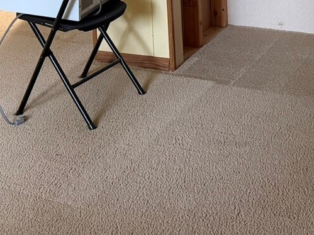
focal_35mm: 77
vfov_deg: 17.1
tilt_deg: -6.3
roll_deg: +3.1
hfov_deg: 25.3
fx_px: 698
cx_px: 198
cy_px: -126
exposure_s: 1/60
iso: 640
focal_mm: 6.76
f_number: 1.78
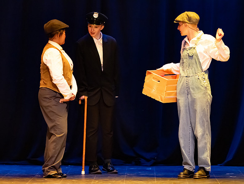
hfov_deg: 5.3
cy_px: 78
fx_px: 2644
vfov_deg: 4.0
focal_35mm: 374
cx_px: 104
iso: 16000
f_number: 2.8
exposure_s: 1/250
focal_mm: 300
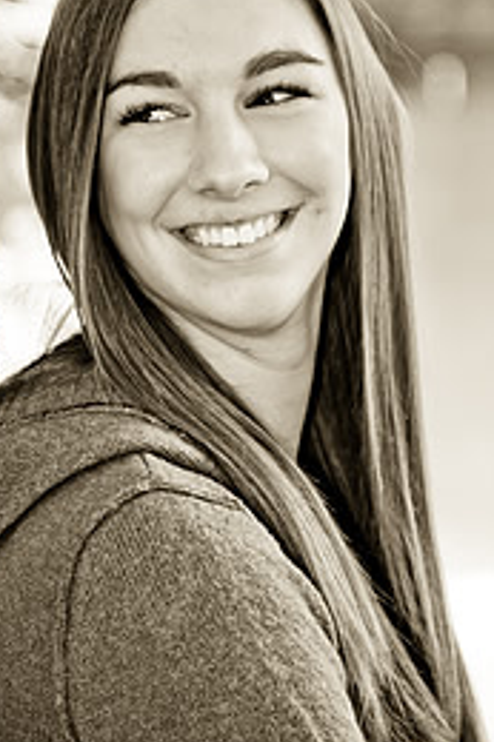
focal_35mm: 182
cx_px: 227
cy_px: 263
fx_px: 3751
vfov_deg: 11.3
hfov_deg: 7.5
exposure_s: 1/125
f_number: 2.8
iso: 100
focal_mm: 70
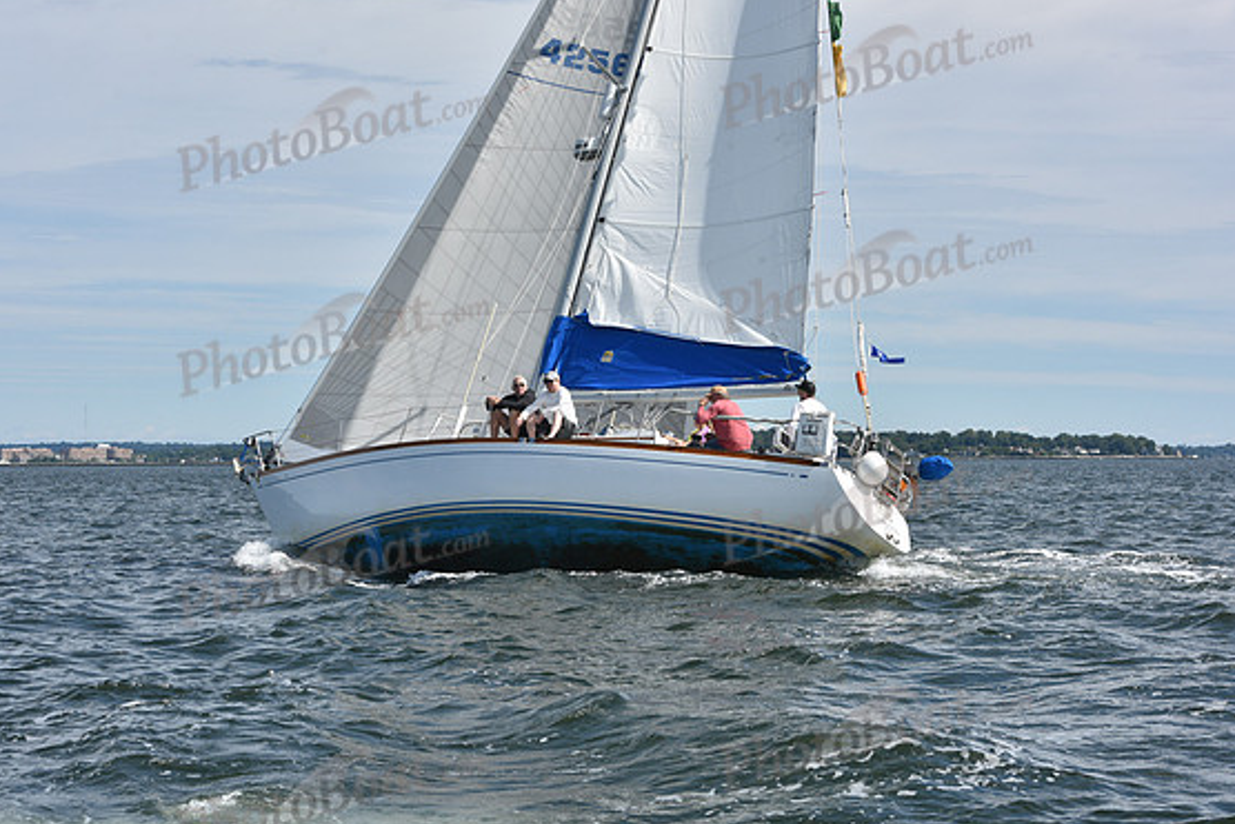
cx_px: 606
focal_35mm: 73
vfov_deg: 18.7
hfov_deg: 27.7
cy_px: 423
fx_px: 2505
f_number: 10
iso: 320
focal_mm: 70
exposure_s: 1/1000
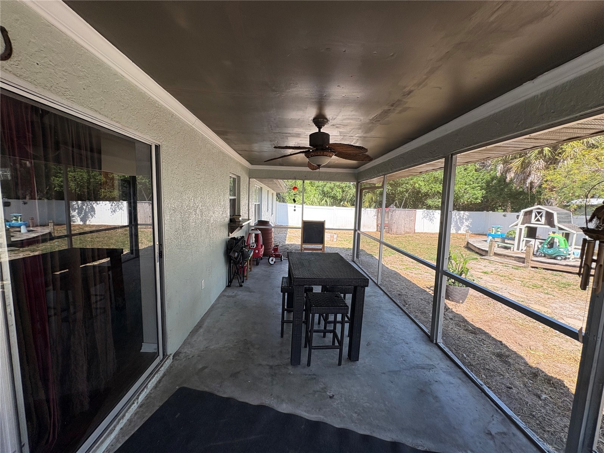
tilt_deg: -5.4
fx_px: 244
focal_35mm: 14
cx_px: 302
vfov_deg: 85.7
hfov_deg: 102.1
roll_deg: -2.0
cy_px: 226
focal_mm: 2.22
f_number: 2.2
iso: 64
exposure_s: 1/324
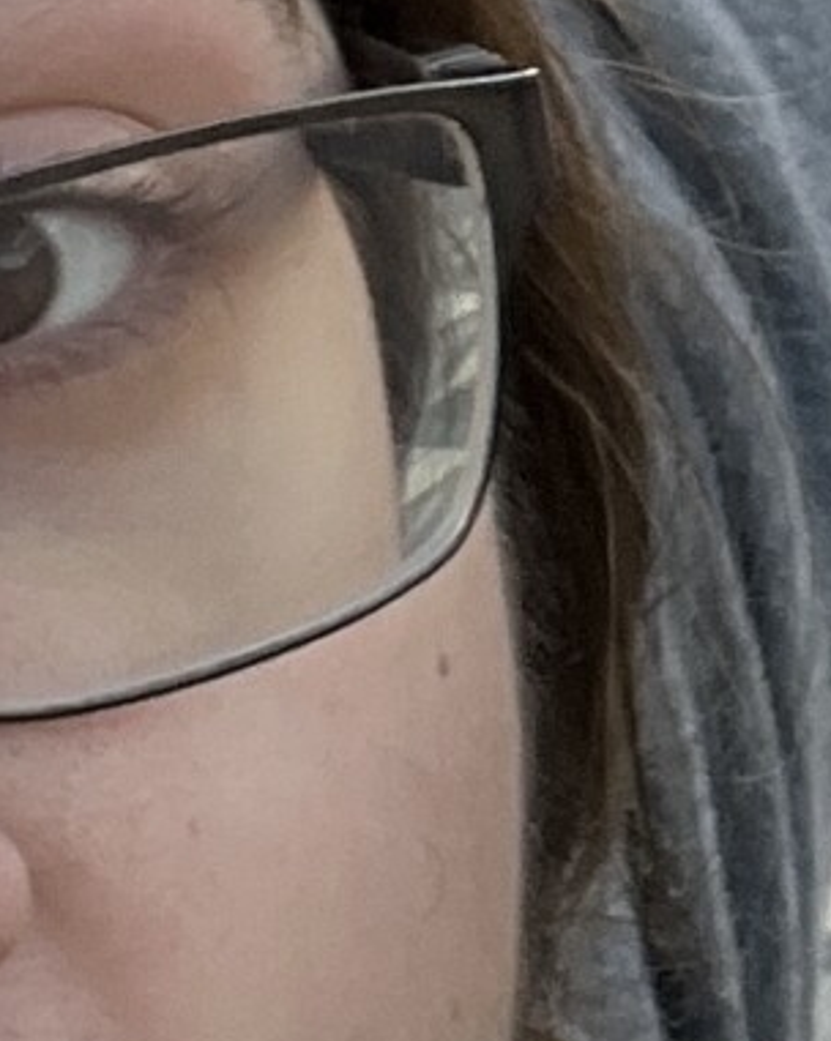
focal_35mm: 197
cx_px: 1372
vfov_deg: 9.7
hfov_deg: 7.6
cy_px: -142
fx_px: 6066
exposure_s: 1/121
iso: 80
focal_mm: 2.71
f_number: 2.2
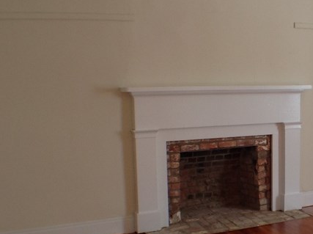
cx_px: 306
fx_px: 758
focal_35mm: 84
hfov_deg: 22.5
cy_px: 150
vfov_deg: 17.5
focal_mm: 4.28
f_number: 2.4
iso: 50
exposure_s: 1/60
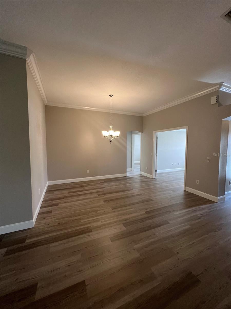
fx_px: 116
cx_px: 116
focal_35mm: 13
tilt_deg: -2.2
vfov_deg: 106.2
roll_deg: +0.4
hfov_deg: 89.9
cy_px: 154
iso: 125
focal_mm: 1.57
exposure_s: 1/60
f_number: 1.8
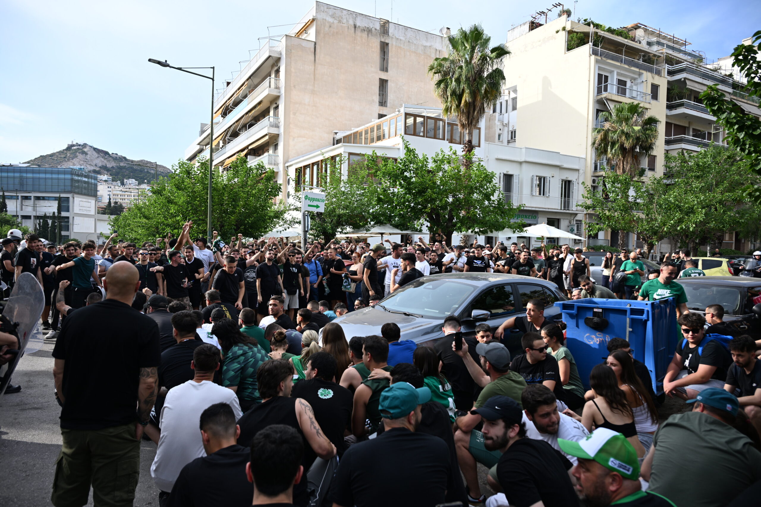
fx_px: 507
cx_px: 380
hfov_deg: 73.7
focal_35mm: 24
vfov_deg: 53.1
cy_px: 254
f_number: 4
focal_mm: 24
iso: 72
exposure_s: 1/320
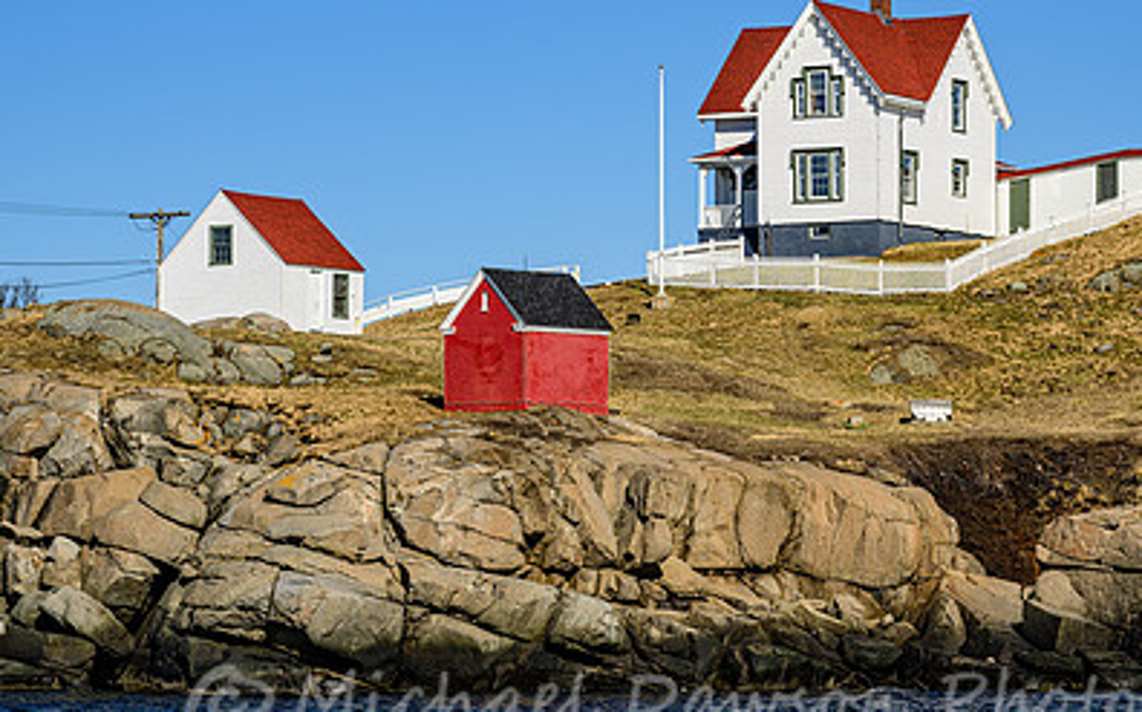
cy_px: 229
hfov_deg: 14.7
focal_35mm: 142
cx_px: 790
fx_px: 4417
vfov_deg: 9.2
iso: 64
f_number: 8
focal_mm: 95
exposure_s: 1/320
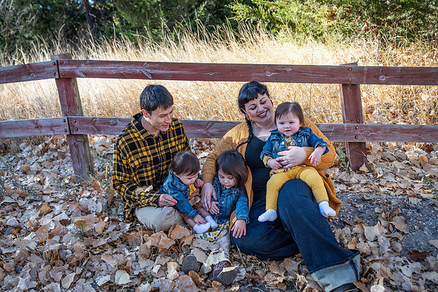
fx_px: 462
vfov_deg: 35.1
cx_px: 219
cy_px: 146
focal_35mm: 38
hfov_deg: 50.7
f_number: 5
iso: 50
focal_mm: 38
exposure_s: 1/125
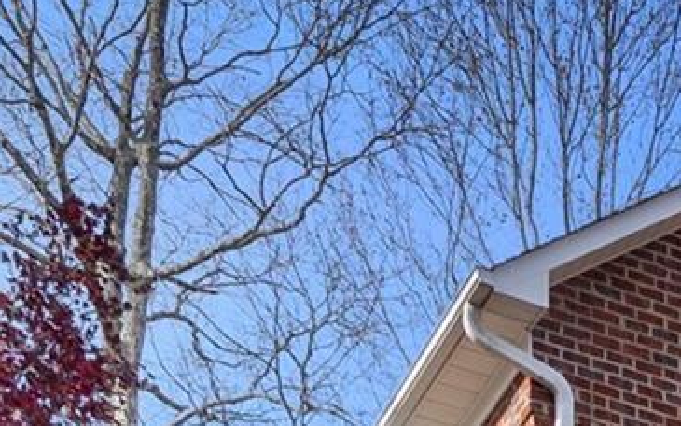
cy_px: 1174
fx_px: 2227
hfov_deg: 15.2
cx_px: 1190
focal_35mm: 120
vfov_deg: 9.2
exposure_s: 1/200
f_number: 9
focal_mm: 14
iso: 250
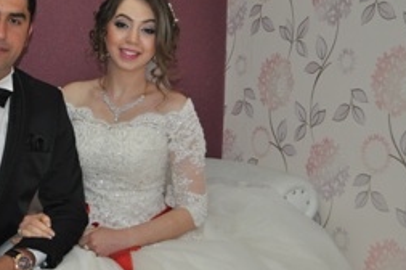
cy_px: 137
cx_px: 67
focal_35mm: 69
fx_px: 777
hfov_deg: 28.5
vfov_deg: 19.7
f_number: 4.2
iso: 800
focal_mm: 26
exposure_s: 1/60
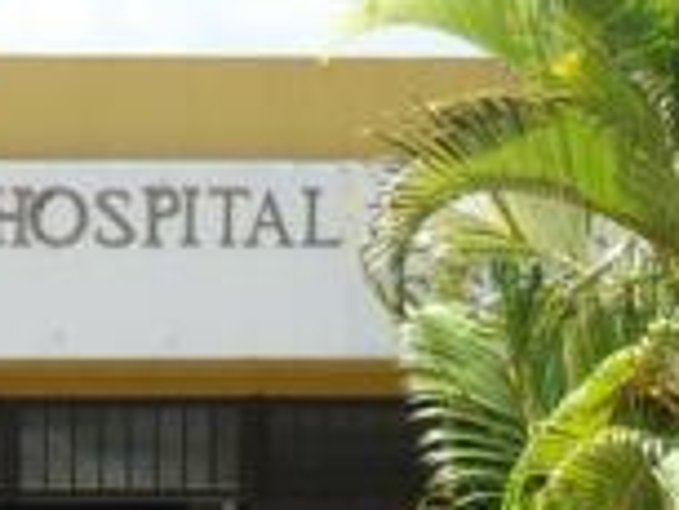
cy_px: 532
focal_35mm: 234
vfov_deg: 6.3
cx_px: 293
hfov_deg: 8.5
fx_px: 4594
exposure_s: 1/350
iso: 100
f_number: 4.4
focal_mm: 14.1
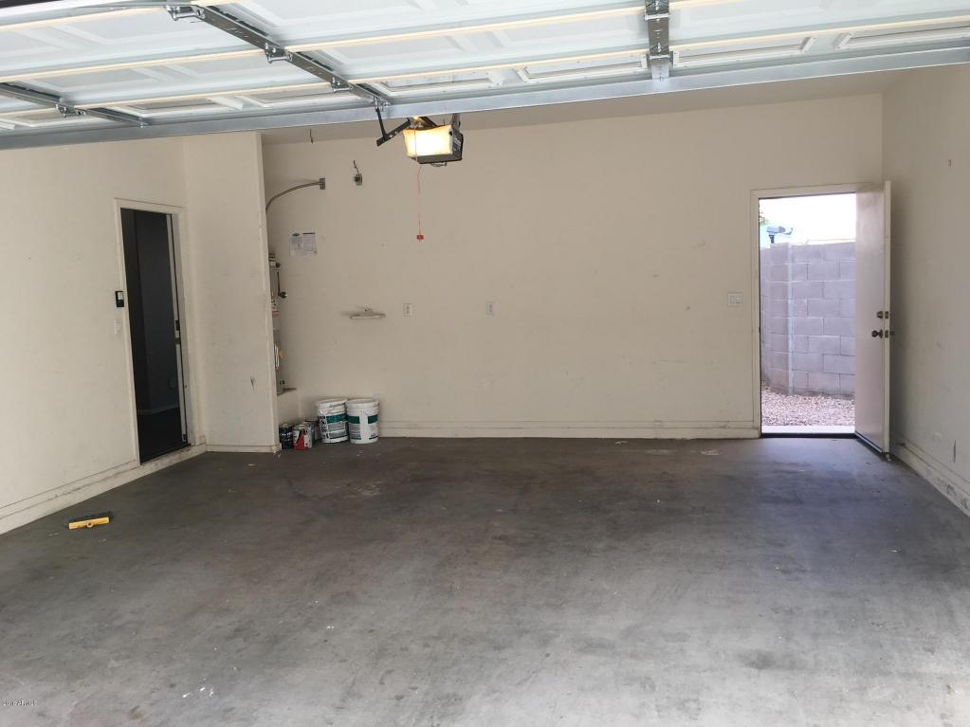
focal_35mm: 29
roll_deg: +1.8
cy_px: 364
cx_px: 485
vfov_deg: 48.2
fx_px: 813
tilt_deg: -3.0
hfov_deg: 61.7
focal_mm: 4.15
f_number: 2.2
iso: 25
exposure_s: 1/120
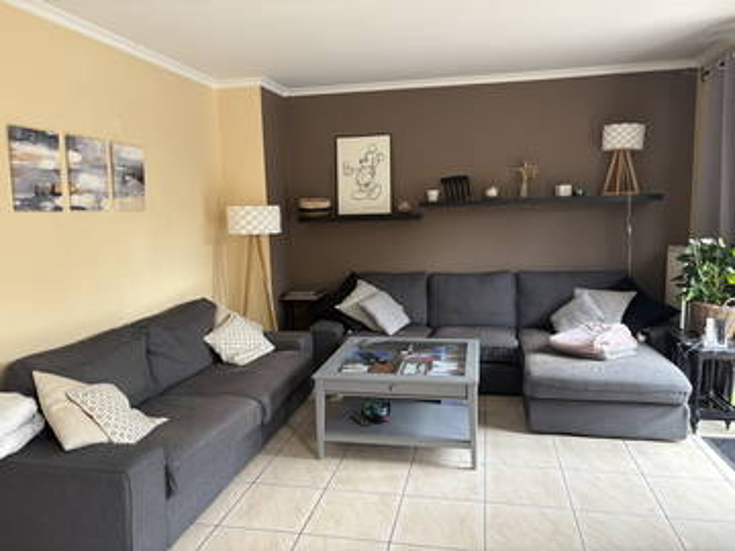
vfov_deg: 53.1
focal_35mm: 26
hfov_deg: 67.3
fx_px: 552
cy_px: 276
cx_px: 368
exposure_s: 1/116
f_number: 1.6
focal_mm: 5.96
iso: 125
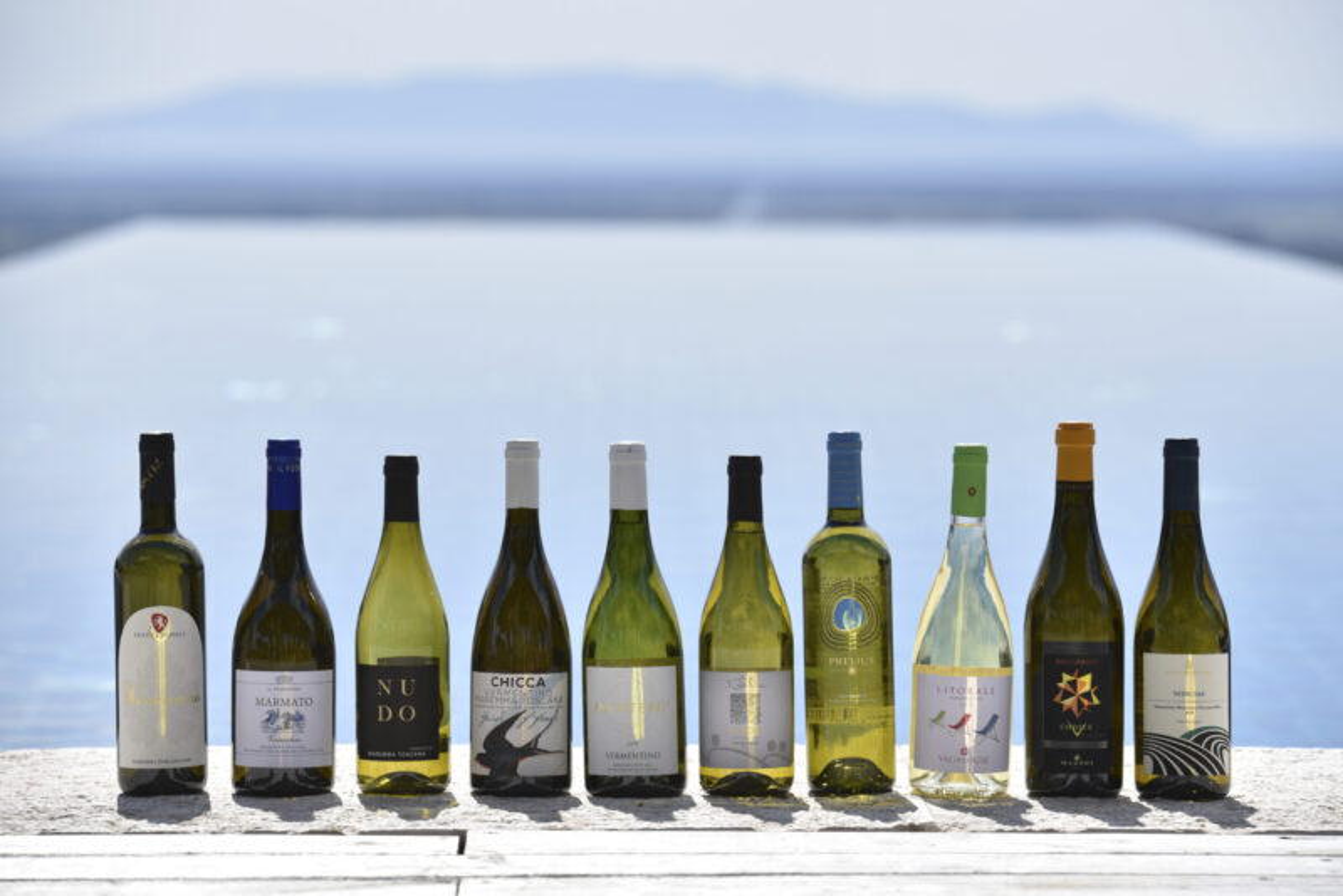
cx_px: 672
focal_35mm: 175
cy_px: 448
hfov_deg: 11.7
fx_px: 6530
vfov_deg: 7.9
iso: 100
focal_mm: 175
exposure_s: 1/500
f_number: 6.3
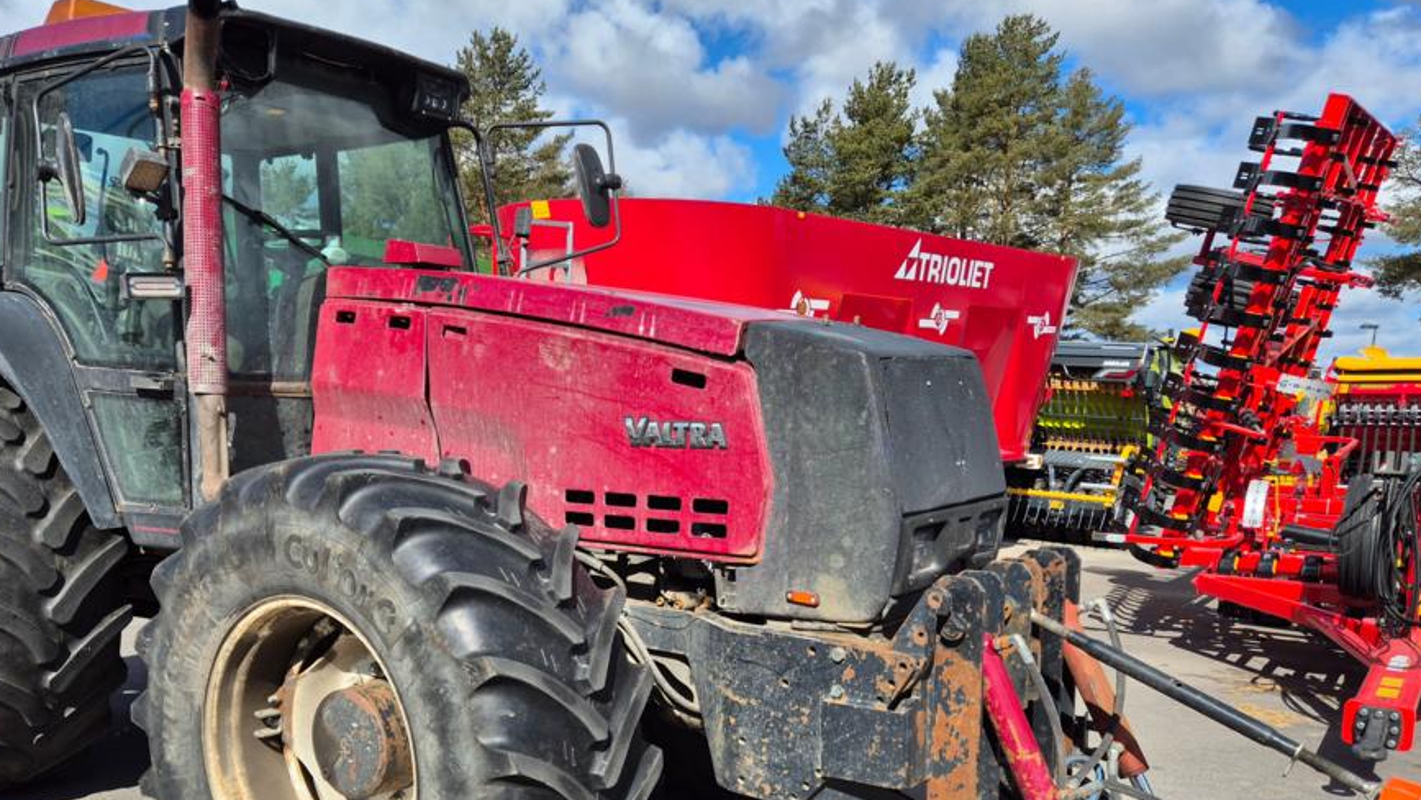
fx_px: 1206
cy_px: 579
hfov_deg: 60.7
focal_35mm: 32
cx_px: 594
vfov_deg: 36.0
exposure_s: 1/2008
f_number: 1.8
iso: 25
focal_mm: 5.4
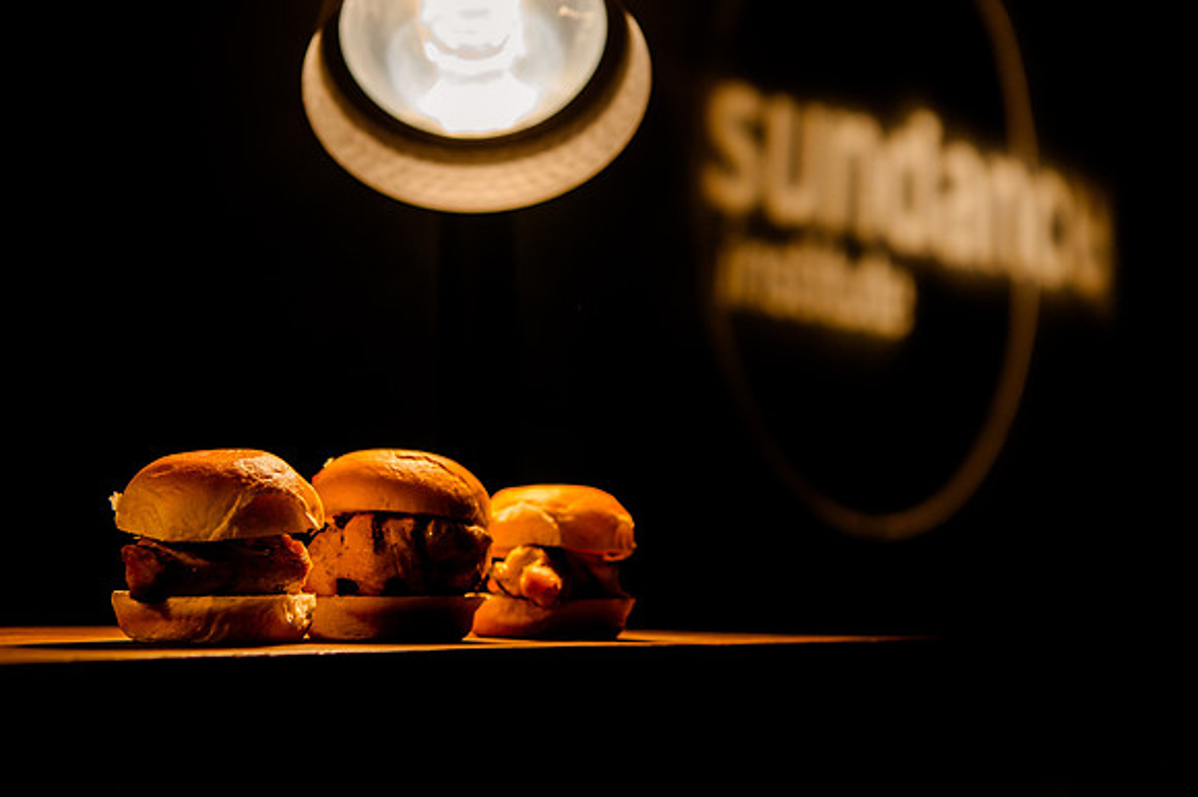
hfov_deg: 33.5
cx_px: 519
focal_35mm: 60
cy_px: 352
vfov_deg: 22.7
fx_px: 1985
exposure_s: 1/500
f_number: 4.5
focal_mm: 52
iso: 500
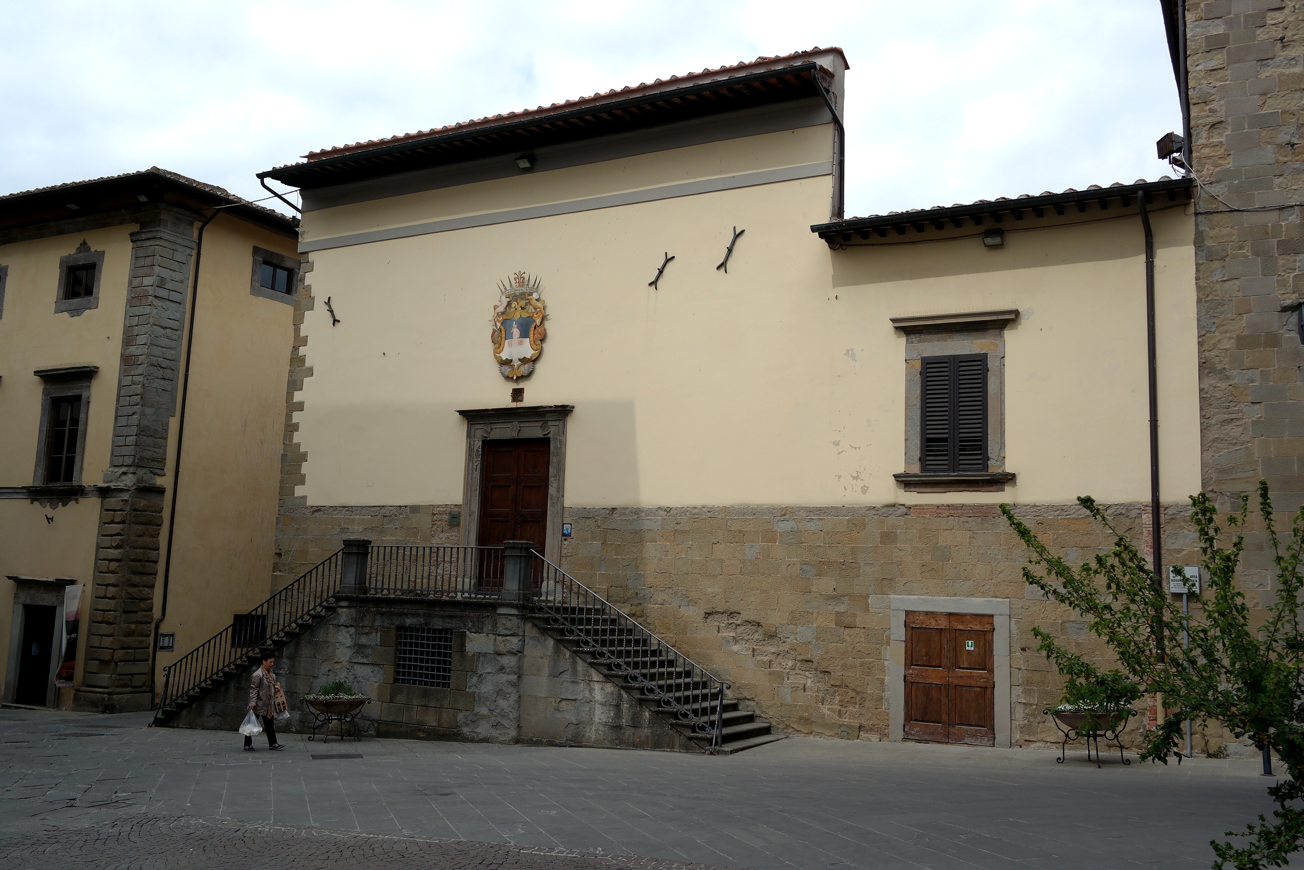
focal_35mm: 30
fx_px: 1087
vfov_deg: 43.6
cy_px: 435
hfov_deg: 61.9
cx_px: 652
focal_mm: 20
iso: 100
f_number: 6.3
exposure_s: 1/250
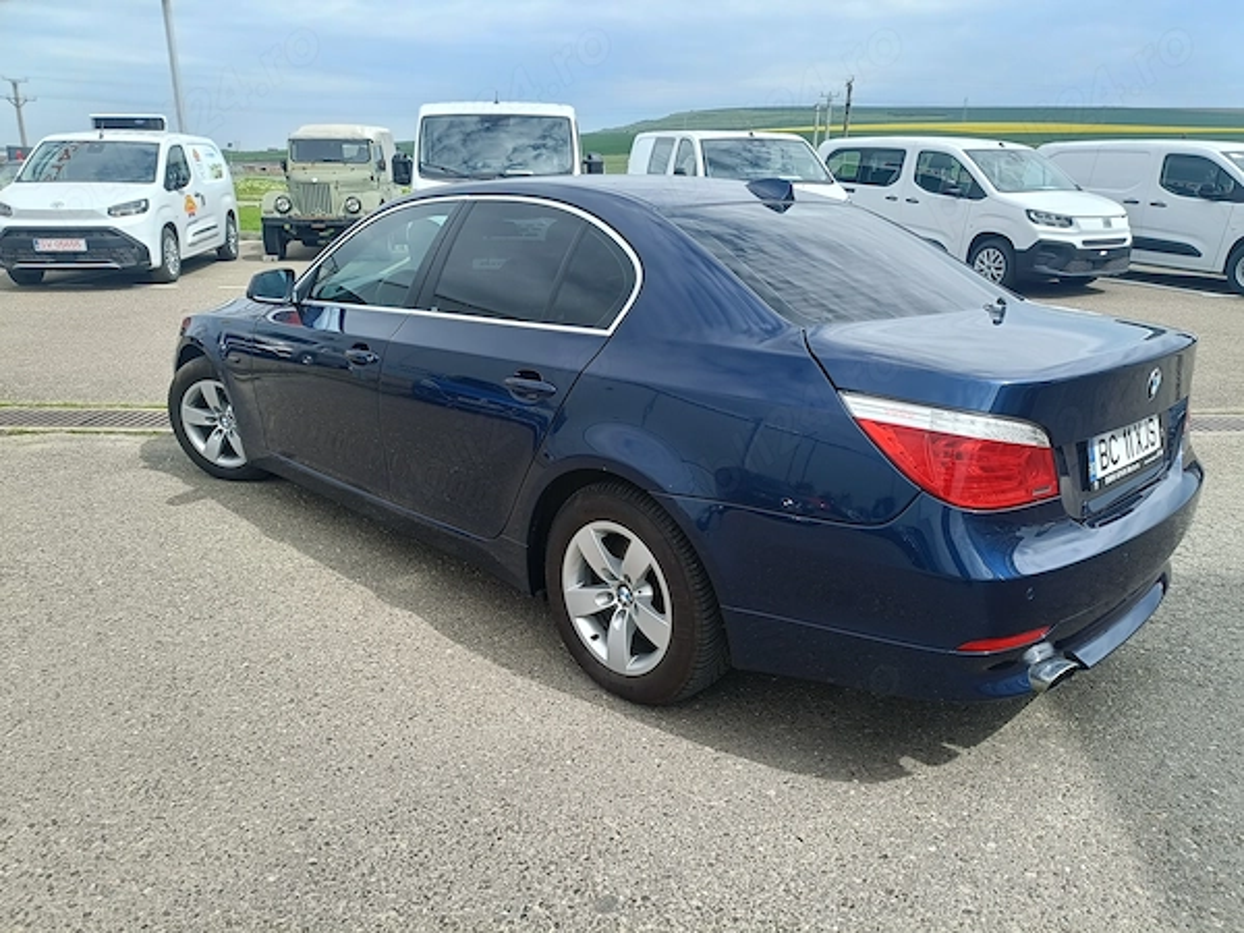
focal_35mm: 25
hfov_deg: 69.4
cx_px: 622
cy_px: 466
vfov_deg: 54.9
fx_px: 898
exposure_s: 1/470
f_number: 1.7
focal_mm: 4.7
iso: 50
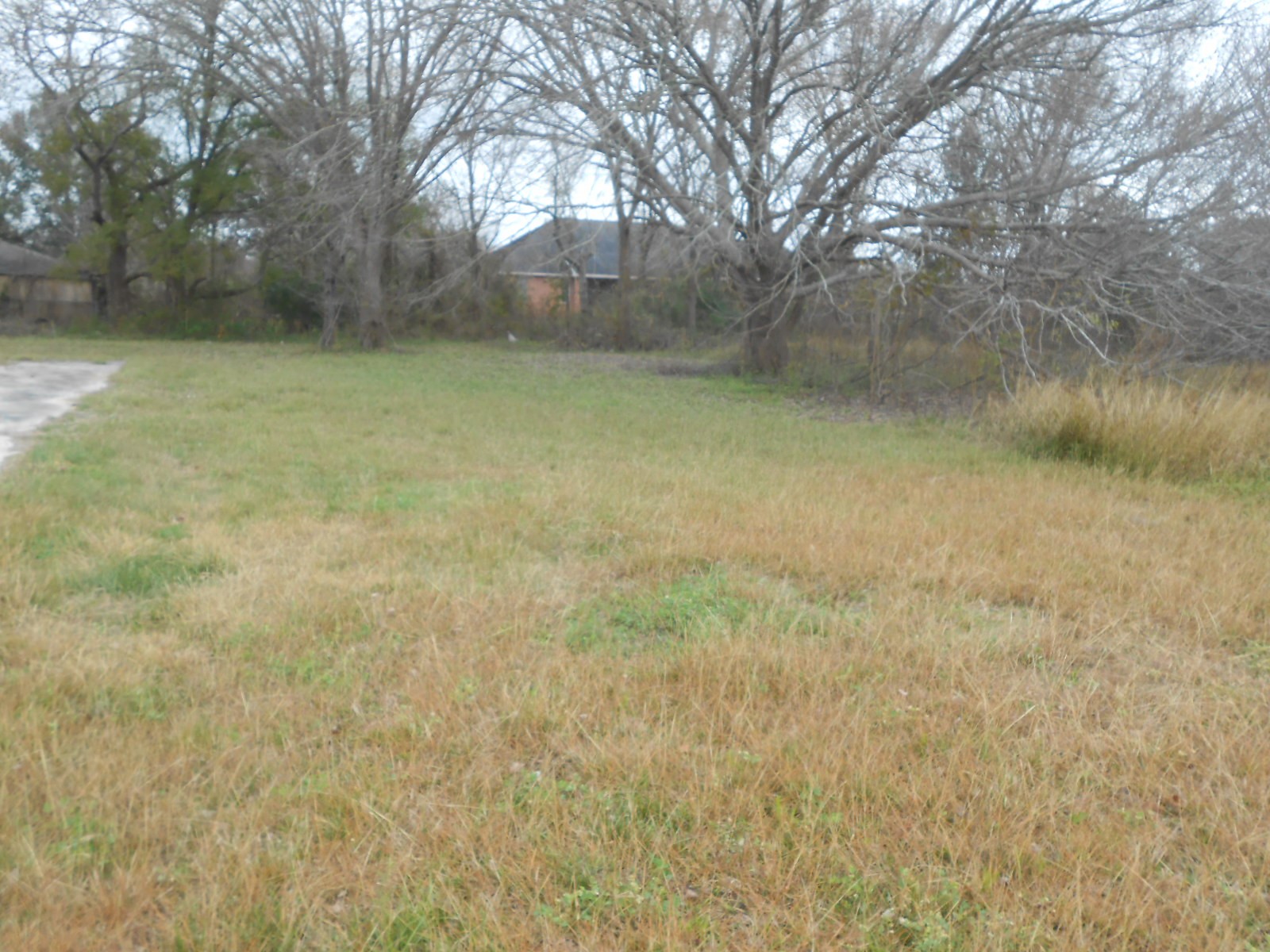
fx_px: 1101
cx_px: 635
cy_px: 476
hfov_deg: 60.0
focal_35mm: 30
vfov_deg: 46.8
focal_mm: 5.3
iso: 80
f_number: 3.8
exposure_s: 1/125
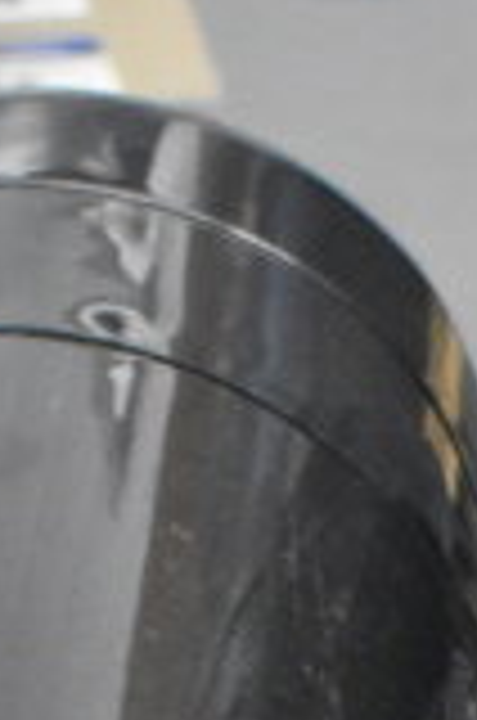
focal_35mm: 215
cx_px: 580
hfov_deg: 6.3
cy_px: 1501
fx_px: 4289
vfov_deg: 9.0
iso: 6400
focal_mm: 25
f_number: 5
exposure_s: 1/100
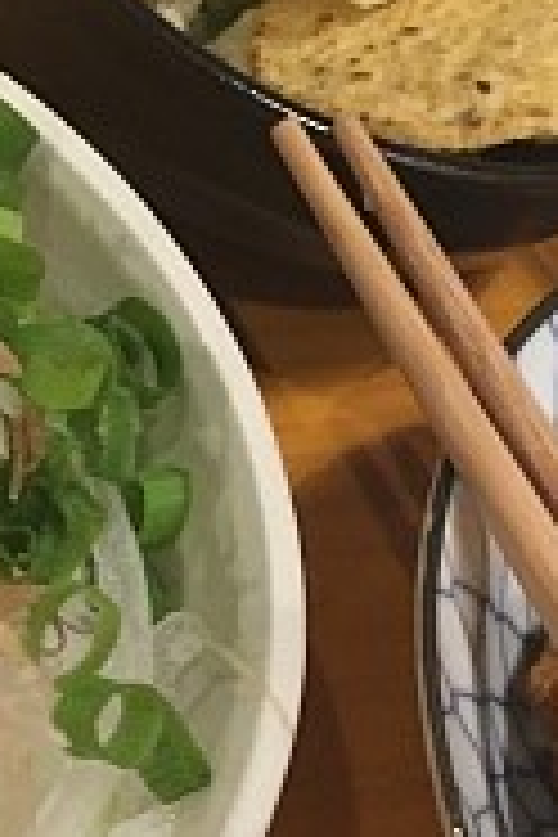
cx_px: 261
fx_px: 1883
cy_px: 439
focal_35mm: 81
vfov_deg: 25.1
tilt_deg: -49.8
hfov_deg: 16.9
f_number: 2.2
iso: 80
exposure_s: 1/4
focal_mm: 4.15
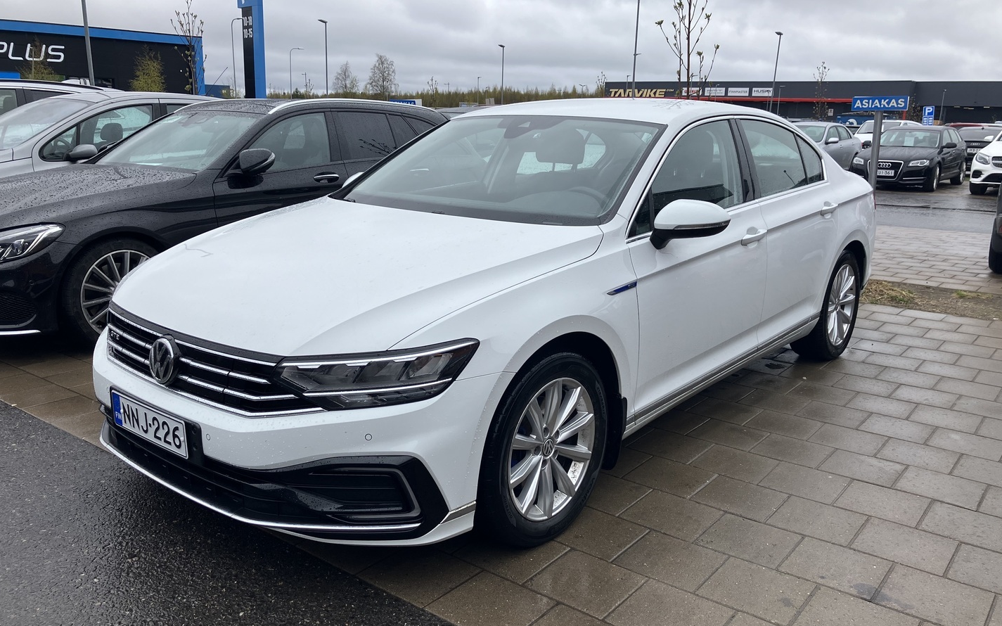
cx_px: 500
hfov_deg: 62.9
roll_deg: -1.1
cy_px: 335
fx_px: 819
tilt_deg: -13.4
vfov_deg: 41.8
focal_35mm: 30
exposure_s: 1/771
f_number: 1.8
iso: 32
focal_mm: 3.99
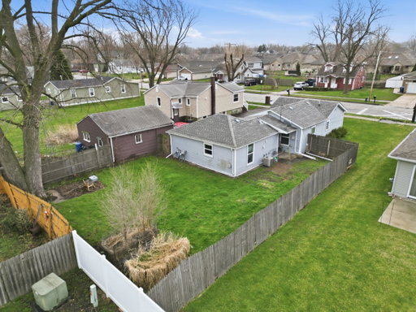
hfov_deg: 71.6
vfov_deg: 56.8
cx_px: 208
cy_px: 156
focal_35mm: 24
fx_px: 288
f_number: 1.7
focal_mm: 6.7
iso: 200
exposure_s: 1/1600
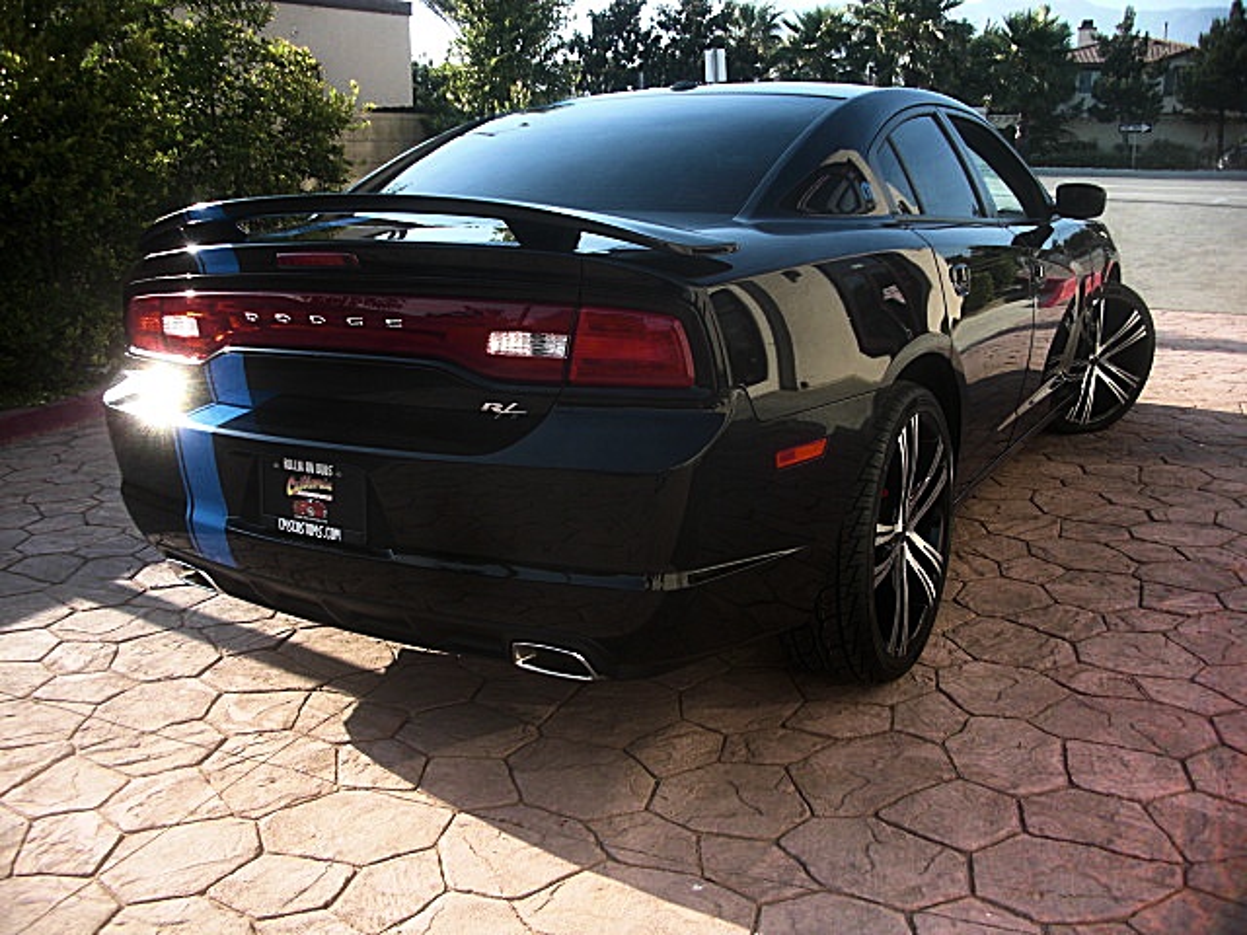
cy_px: 468
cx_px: 624
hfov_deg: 51.4
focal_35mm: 36
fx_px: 1297
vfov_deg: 39.7
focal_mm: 6.3
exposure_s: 1/250
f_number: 2.8
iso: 50
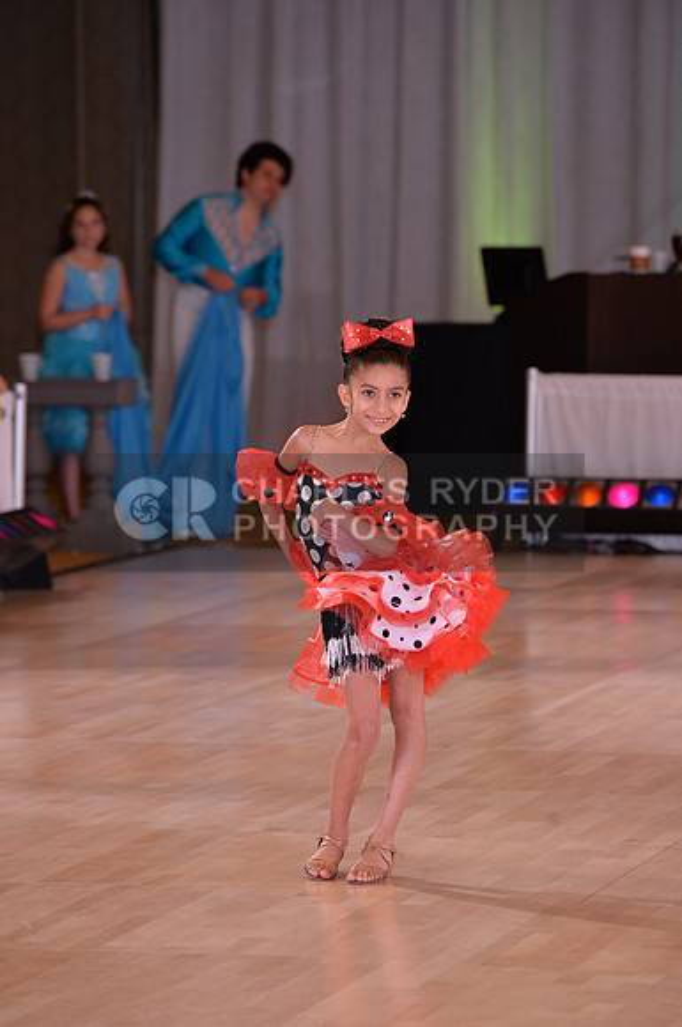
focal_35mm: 200
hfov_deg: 6.8
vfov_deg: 10.3
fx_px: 5700
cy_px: 514
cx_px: 341
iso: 2000
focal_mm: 200
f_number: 5.6
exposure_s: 1/250
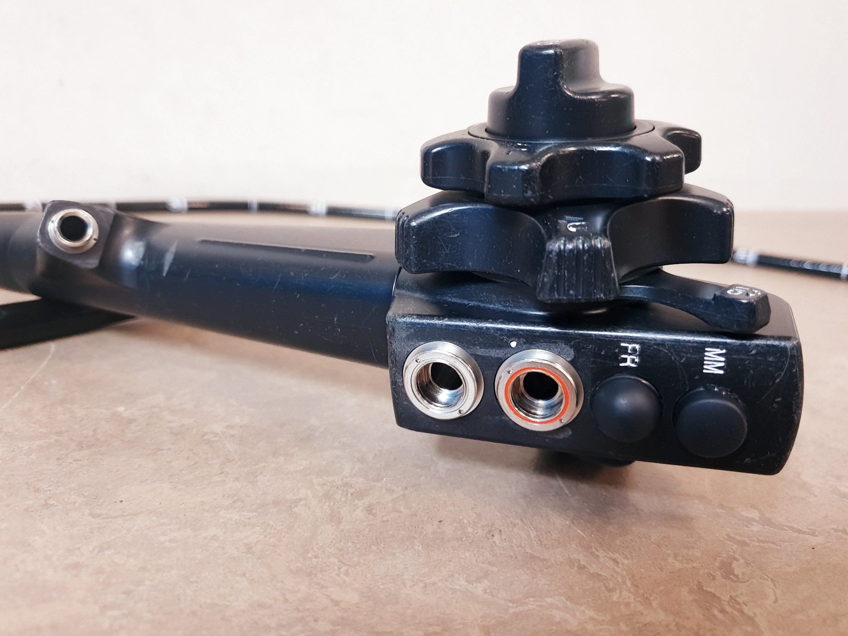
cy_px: 310
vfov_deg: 51.4
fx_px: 661
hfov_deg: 65.3
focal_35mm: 27
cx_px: 425
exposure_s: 1/50
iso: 320
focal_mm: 4.3
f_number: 1.5
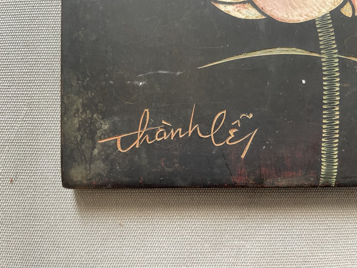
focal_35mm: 26
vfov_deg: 53.1
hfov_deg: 67.3
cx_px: 178
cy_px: 134
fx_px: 268
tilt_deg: -89.3
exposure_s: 1/60
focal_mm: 4.2
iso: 250
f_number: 1.6
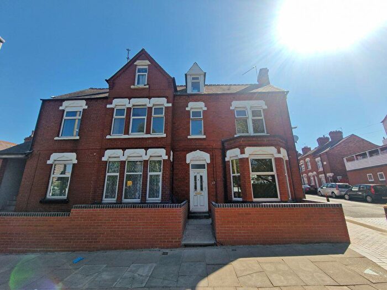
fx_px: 145
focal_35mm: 13
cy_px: 145
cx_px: 194
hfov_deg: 106.2
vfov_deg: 89.9
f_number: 2.2
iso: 50
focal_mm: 2.2
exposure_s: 1/2688
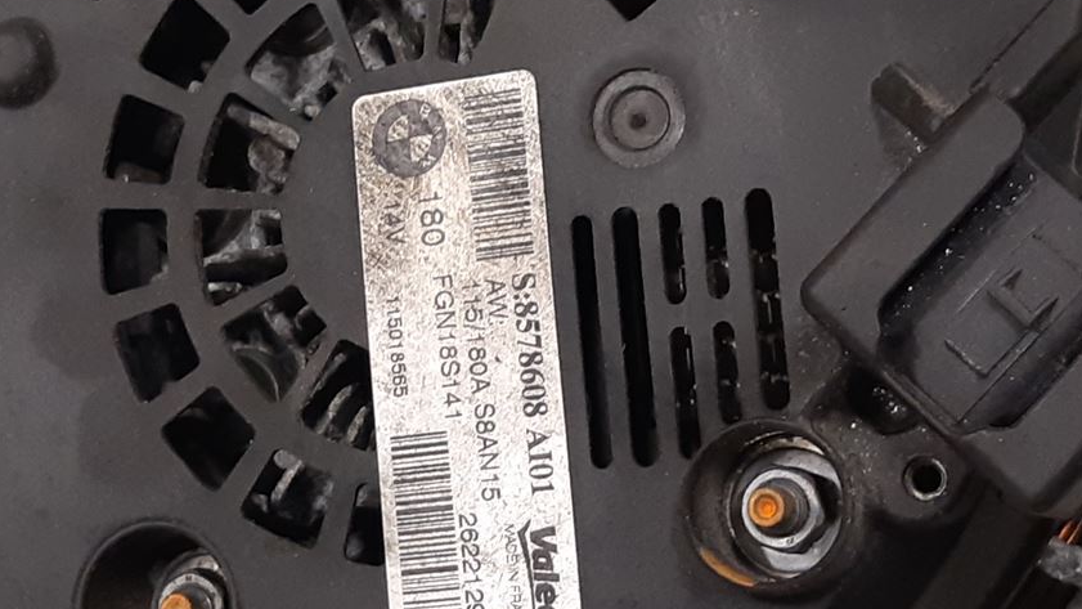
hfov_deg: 30.5
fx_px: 1980
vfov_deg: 17.5
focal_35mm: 69
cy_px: 331
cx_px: 471
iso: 160
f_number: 1.7
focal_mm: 3.93
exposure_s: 1/50
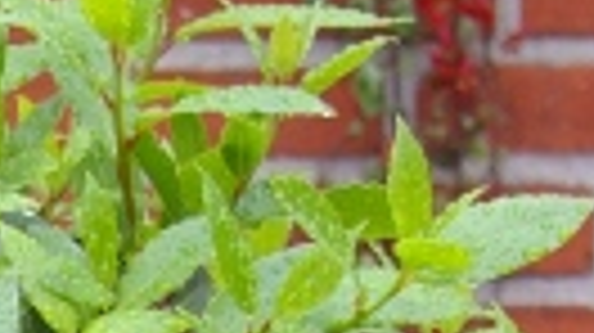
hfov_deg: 5.0
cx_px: -646
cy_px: 1678
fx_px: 6705
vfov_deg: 2.7
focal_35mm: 426
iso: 200
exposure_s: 1/45
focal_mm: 35
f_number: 4.5
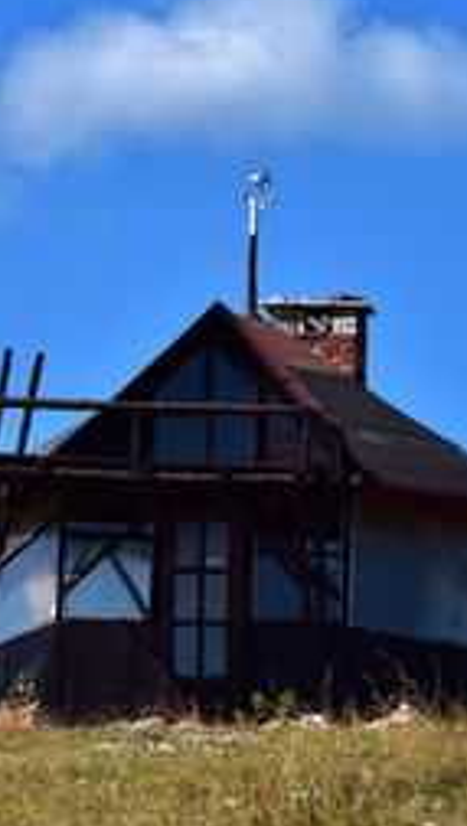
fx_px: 6821
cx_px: 153
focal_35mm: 311
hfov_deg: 3.9
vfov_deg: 6.9
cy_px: 452
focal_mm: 98
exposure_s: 1/500
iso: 280
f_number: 11
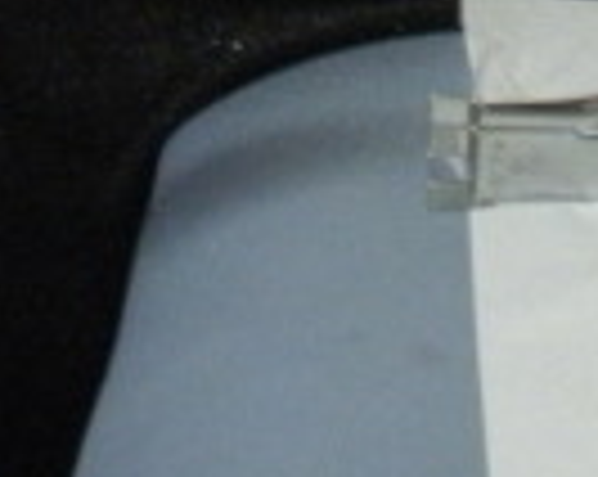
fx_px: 3747
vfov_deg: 6.8
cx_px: 643
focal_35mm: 212
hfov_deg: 9.1
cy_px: -706
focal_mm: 6.3
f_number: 3.5
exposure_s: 1/31
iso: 400
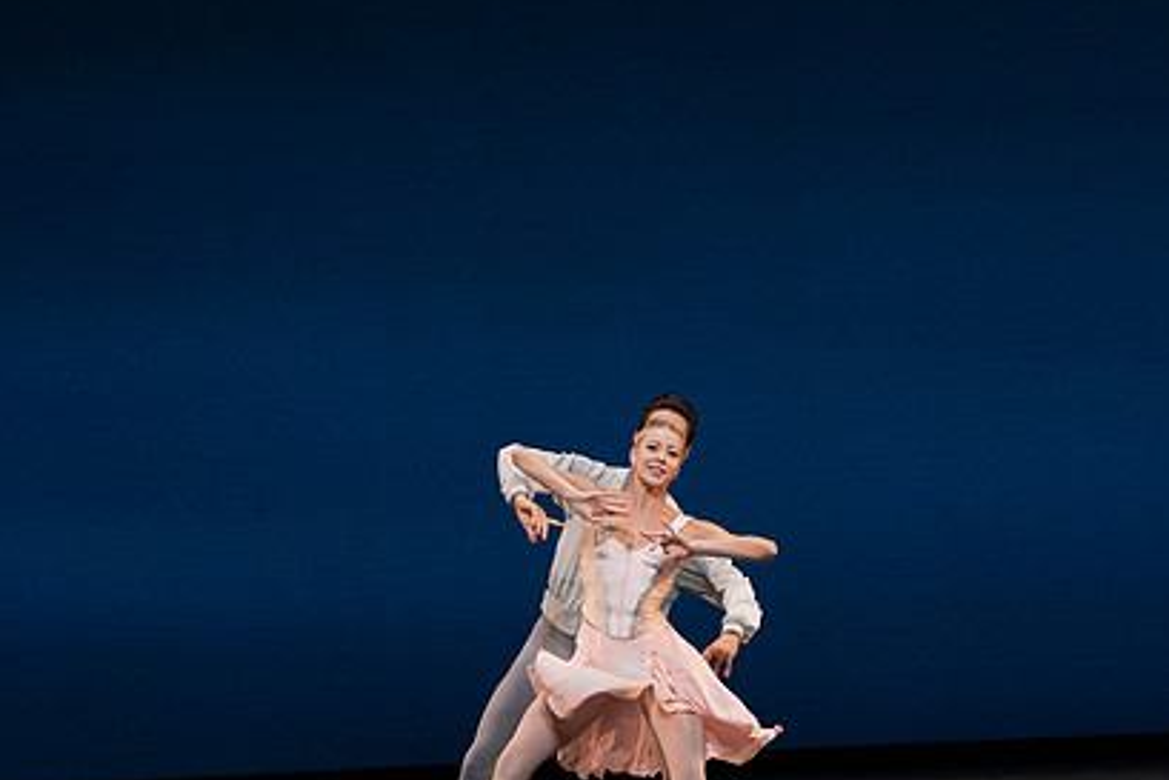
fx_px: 7698
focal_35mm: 237
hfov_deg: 8.7
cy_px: 444
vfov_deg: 5.8
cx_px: 529
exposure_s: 1/500
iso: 3200
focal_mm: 167
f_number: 8
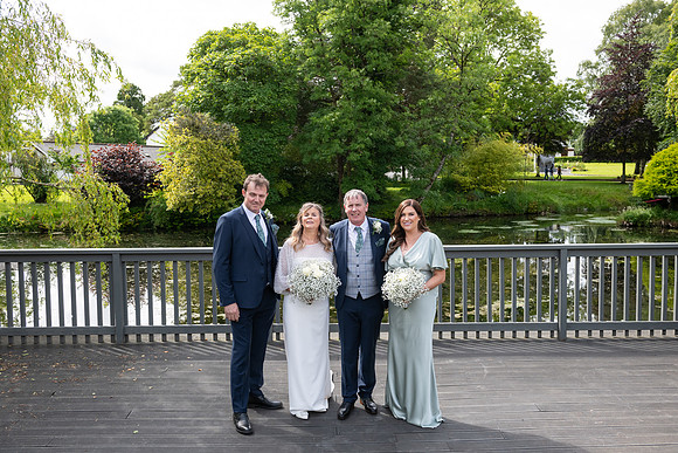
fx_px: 603
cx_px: 339
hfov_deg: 58.7
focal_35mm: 32
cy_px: 226
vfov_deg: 41.1
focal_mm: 32
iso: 200
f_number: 5.6
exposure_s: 1/400
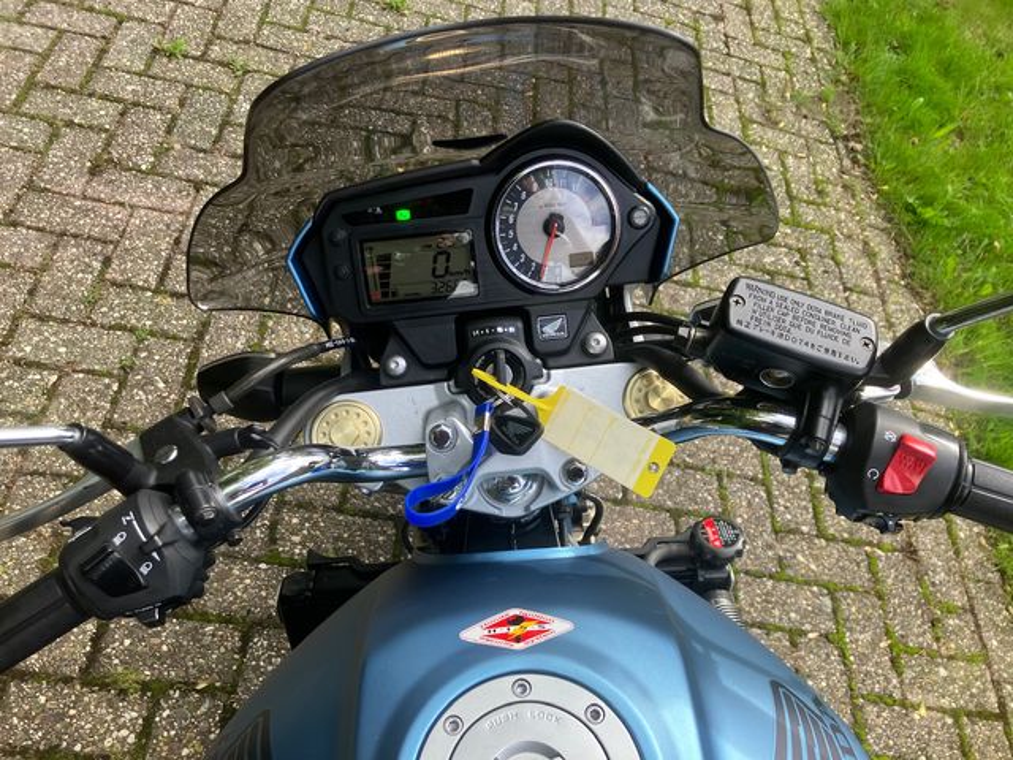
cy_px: 380
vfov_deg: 49.7
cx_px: 506
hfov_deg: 63.4
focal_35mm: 28
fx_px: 819
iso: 25
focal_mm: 3.99
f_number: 1.8
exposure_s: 1/243
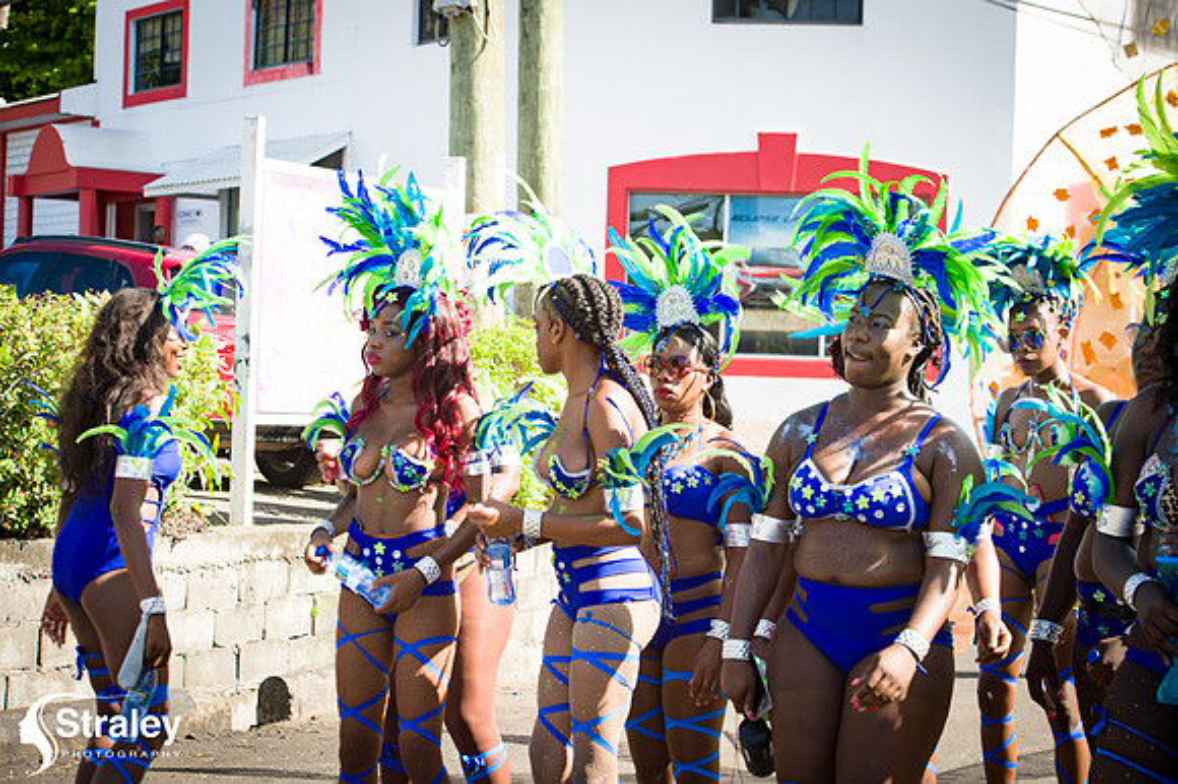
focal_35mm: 70
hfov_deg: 28.9
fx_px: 2289
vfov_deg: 19.4
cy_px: 392
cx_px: 589
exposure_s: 1/200
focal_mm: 70
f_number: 8
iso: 100
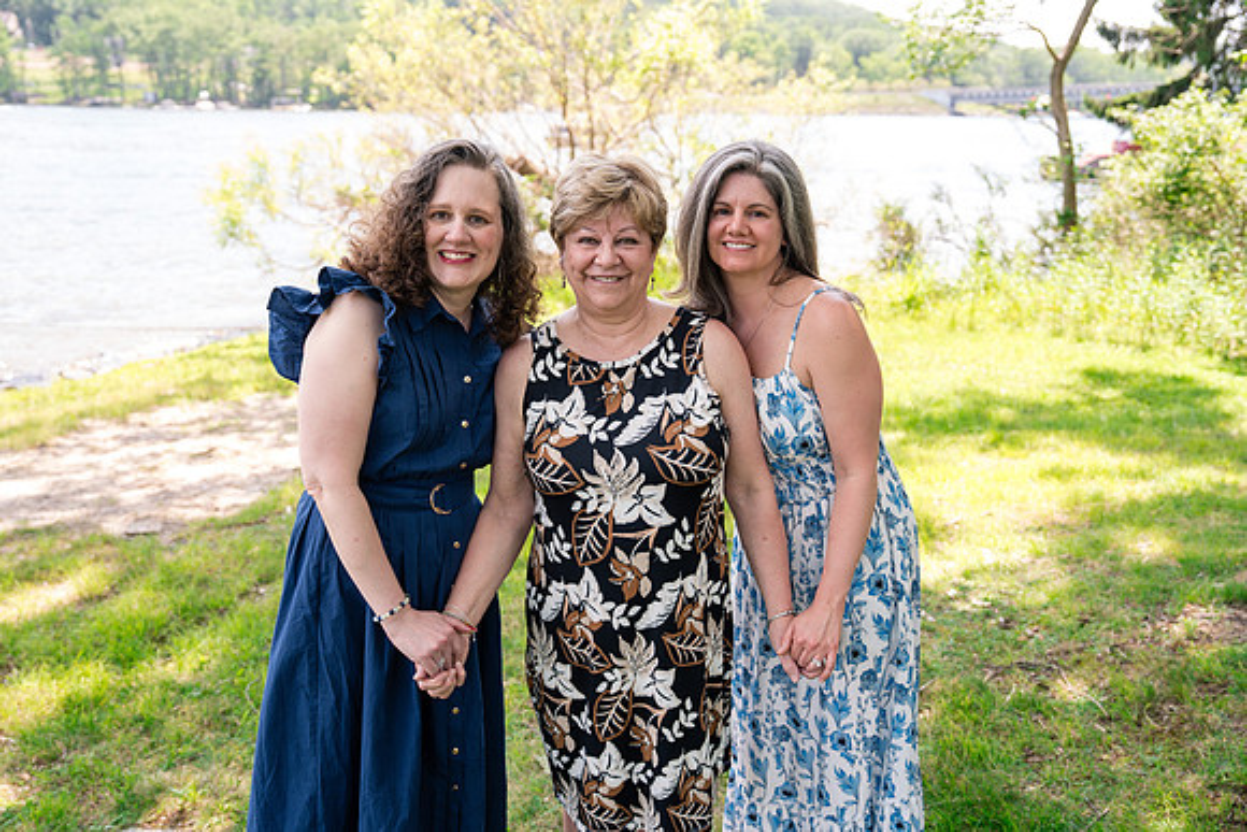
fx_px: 1074
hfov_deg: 60.3
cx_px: 624
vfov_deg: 42.3
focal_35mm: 31
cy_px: 416
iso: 200
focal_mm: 31
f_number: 3.2
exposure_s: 1/250
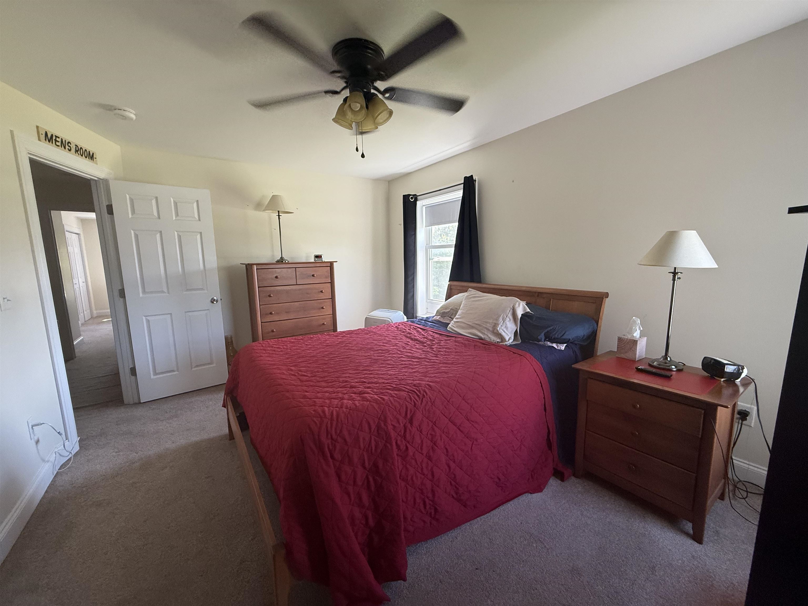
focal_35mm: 14
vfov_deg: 85.7
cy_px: 303
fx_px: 327
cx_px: 404
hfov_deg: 102.1
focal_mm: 2.22
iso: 200
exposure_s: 1/99
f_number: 2.2
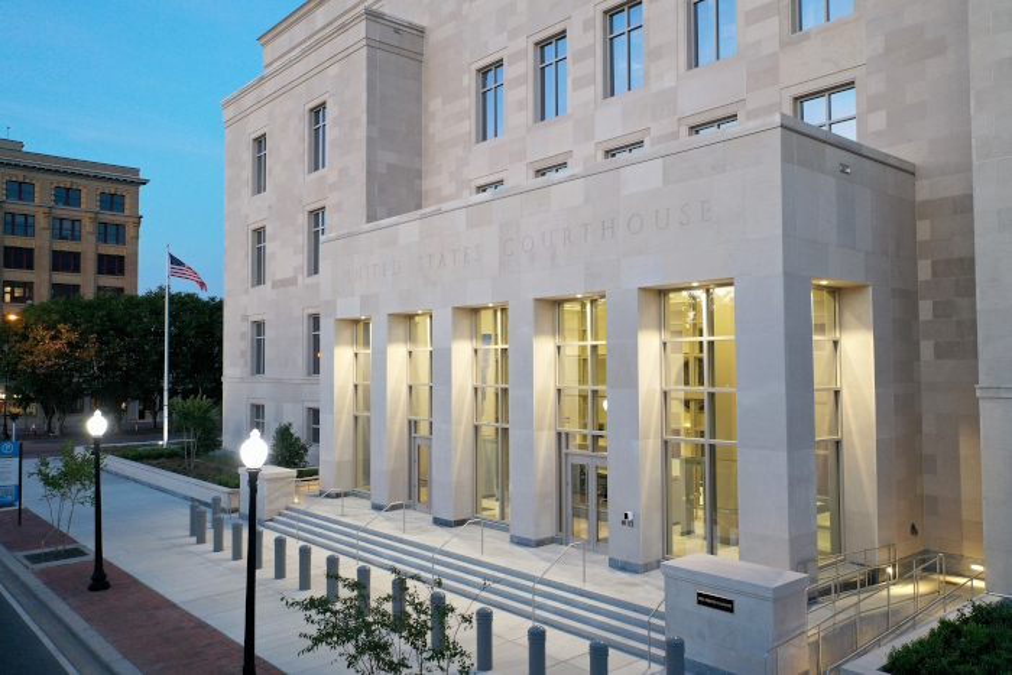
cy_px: 338
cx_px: 506
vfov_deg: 46.4
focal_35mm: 28
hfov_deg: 65.5
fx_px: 787
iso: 400
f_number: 2.8
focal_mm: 10.26
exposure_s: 1/25
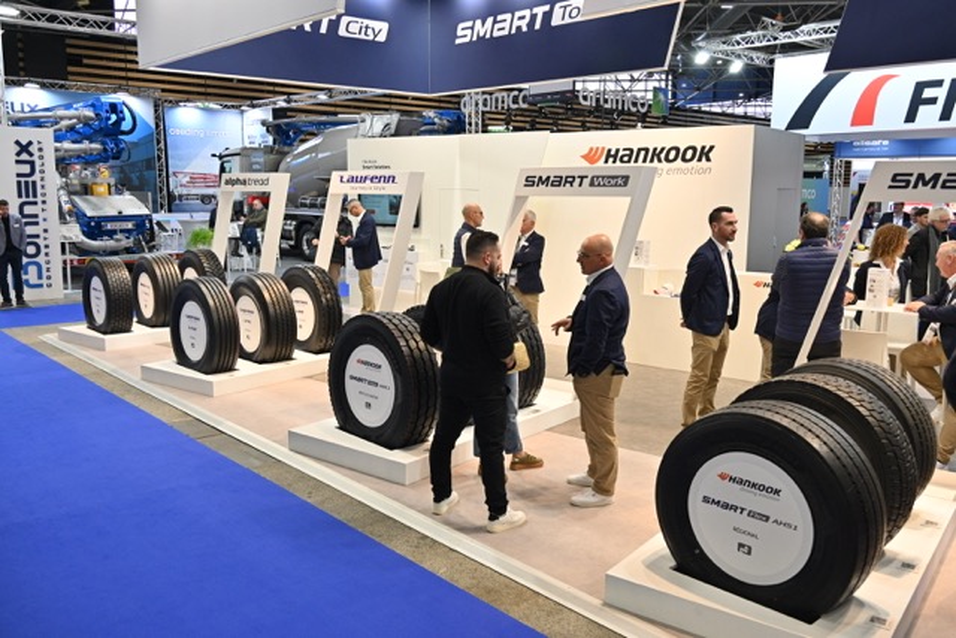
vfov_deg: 42.3
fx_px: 823
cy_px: 319
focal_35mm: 31
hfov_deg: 60.3
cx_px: 478
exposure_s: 1/80
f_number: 6.3
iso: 640
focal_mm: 31
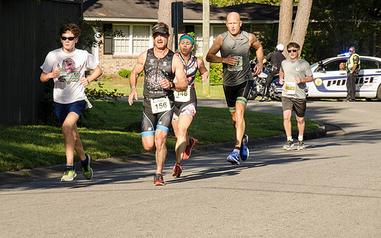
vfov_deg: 6.8
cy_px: 99
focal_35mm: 193
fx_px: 2004
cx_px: 172
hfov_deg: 10.9
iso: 640
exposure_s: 1/640
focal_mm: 110
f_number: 9
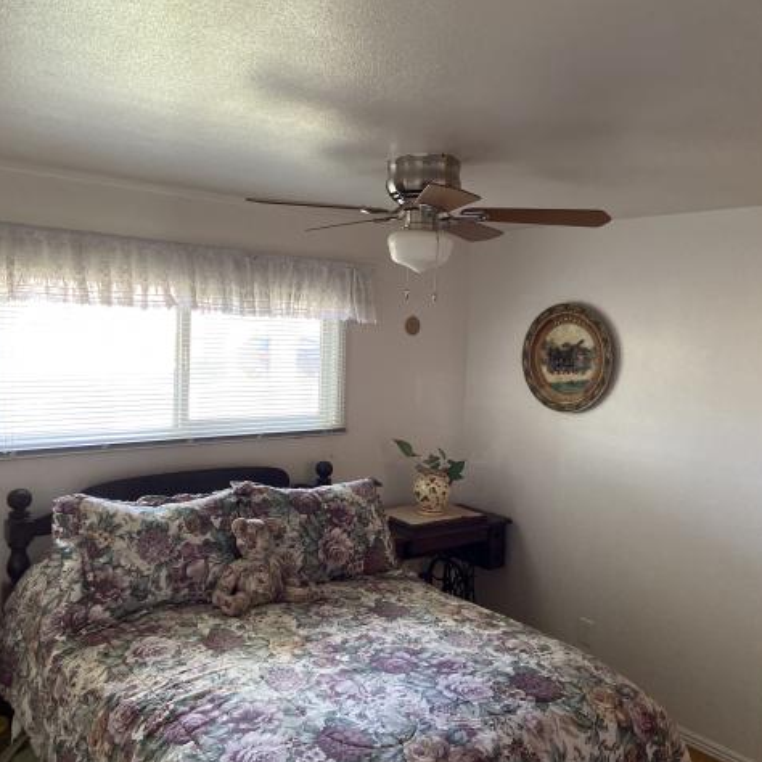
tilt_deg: -4.4
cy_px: 384
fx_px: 772
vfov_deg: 52.5
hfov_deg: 52.5
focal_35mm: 31
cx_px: 371
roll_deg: -2.6
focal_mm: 4.25
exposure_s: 1/60
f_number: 1.8
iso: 320
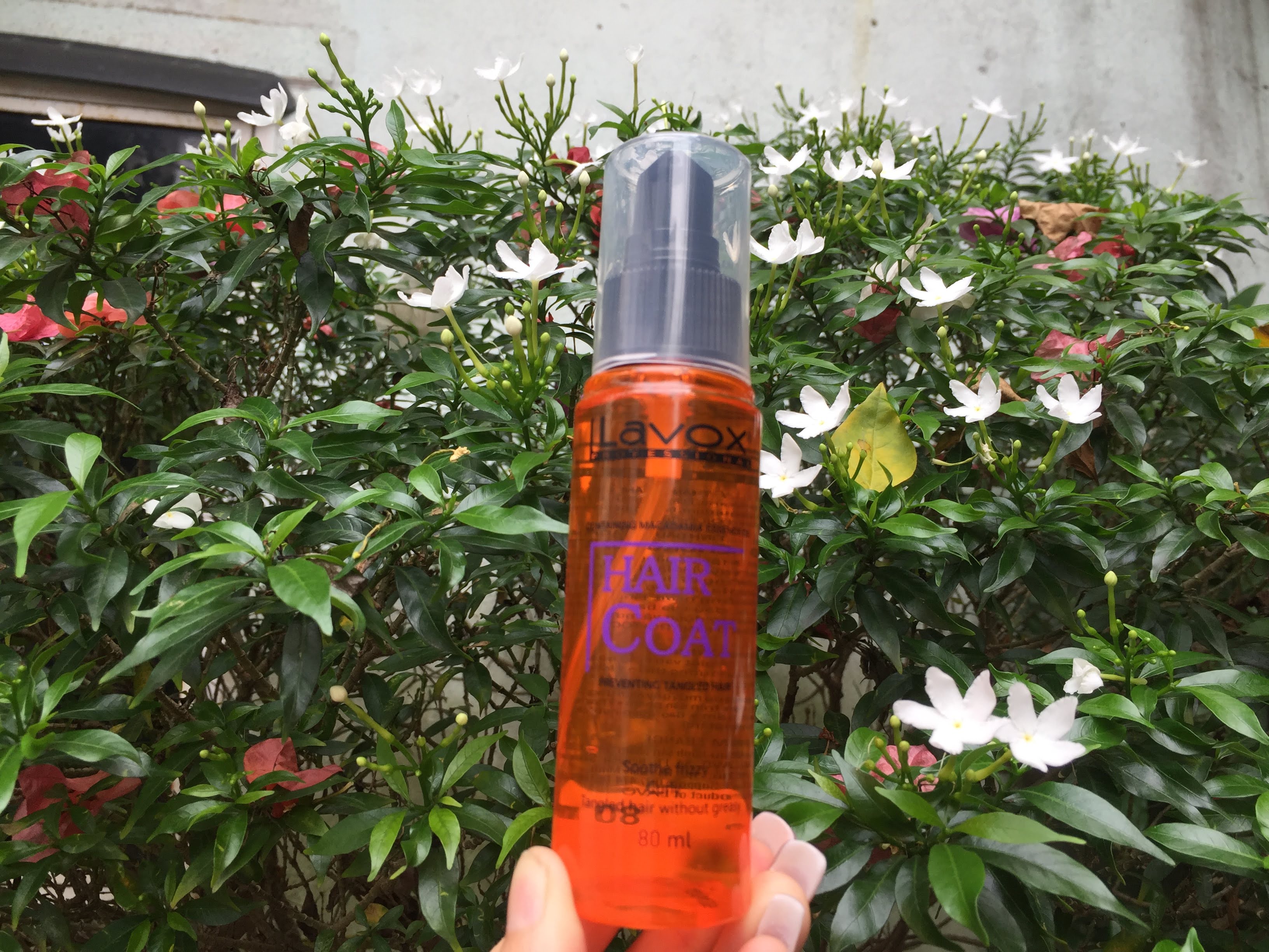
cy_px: 476
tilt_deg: +14.4
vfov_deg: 48.2
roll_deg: -2.8
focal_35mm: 29
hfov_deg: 61.7
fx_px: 1063
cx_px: 634
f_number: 2.2
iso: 32
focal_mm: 4.15
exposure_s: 1/265
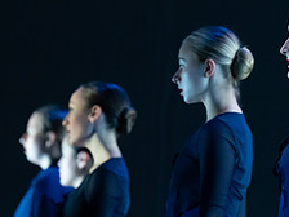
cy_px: 167
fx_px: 3782
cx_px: 182
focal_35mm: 453
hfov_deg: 4.4
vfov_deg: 3.3
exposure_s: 1/250
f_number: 4
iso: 4000
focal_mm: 182
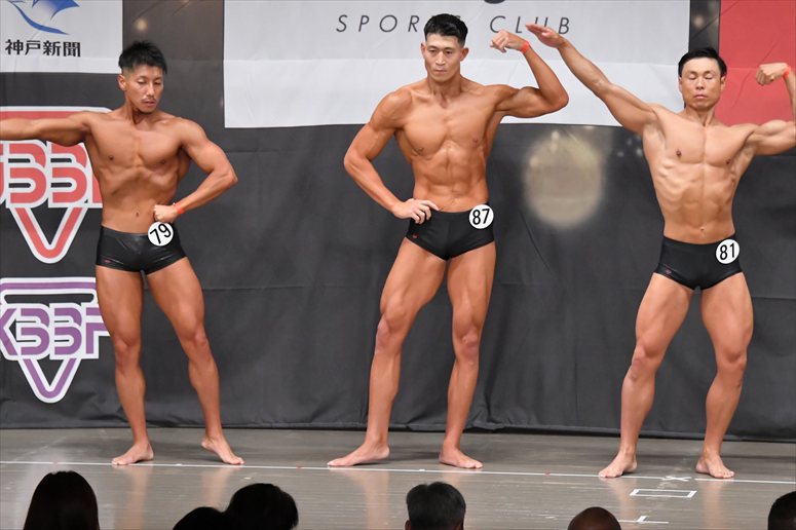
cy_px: 265
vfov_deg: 6.8
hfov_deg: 10.2
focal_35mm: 202
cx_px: 398
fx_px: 4464
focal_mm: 135
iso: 6400
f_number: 5.6
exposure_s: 1/400
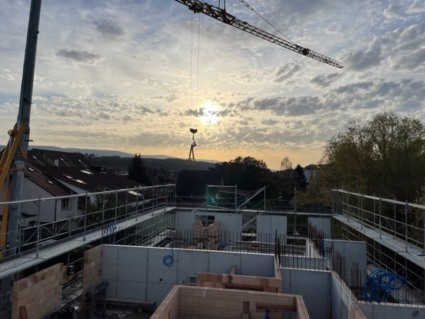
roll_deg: -1.1
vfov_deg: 53.1
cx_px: 212
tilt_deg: +2.0
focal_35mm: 26
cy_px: 160
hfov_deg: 67.3
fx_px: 319
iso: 32
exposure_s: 1/7813
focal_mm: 4.2
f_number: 1.6
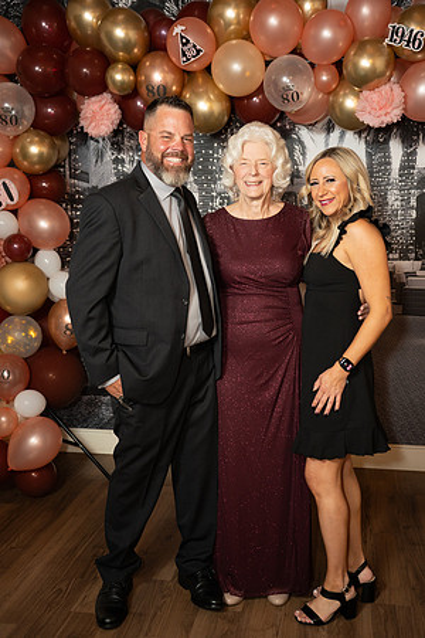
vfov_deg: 48.7
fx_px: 705
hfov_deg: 33.6
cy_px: 319
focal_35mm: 40
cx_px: 212
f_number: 2.8
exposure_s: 1/160
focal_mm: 39.8
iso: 1000
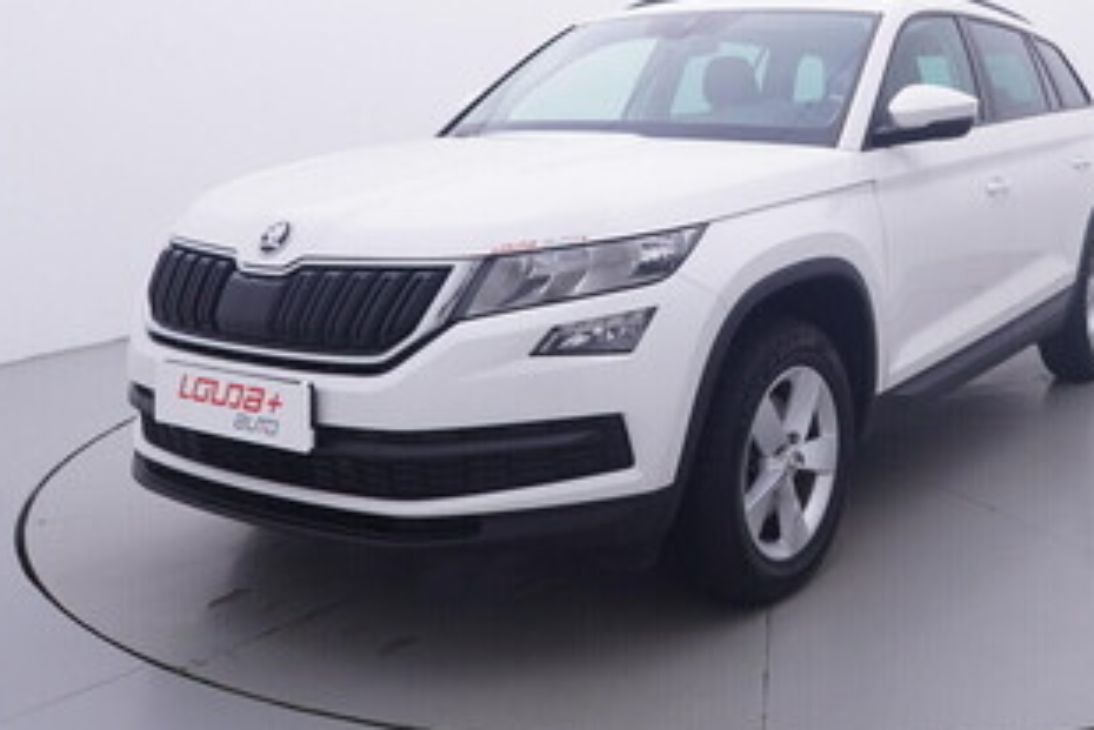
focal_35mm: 40
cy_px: 178
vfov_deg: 32.8
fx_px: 1213
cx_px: 806
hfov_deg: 47.0
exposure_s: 1/80
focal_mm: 15
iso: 200
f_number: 5
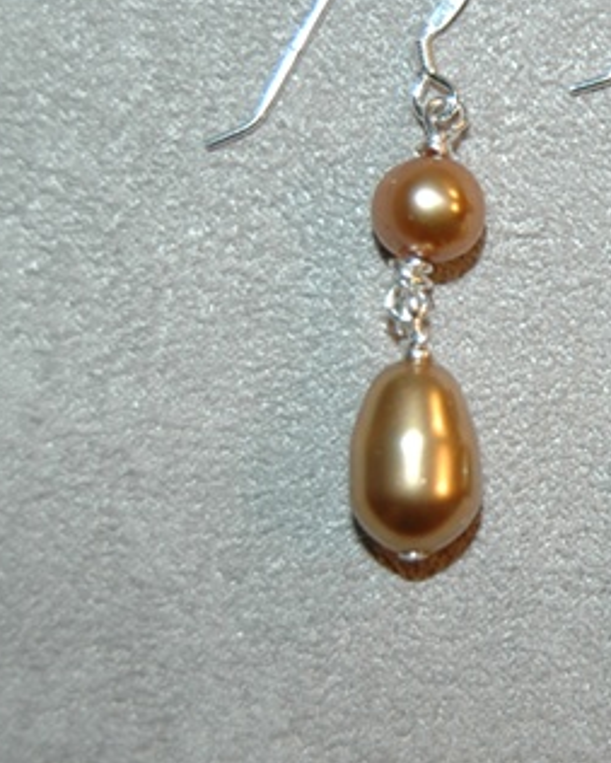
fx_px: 2576
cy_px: 293
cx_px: 621
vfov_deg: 16.8
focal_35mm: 114
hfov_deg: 13.3
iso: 200
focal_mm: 40
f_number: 5
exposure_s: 1/60
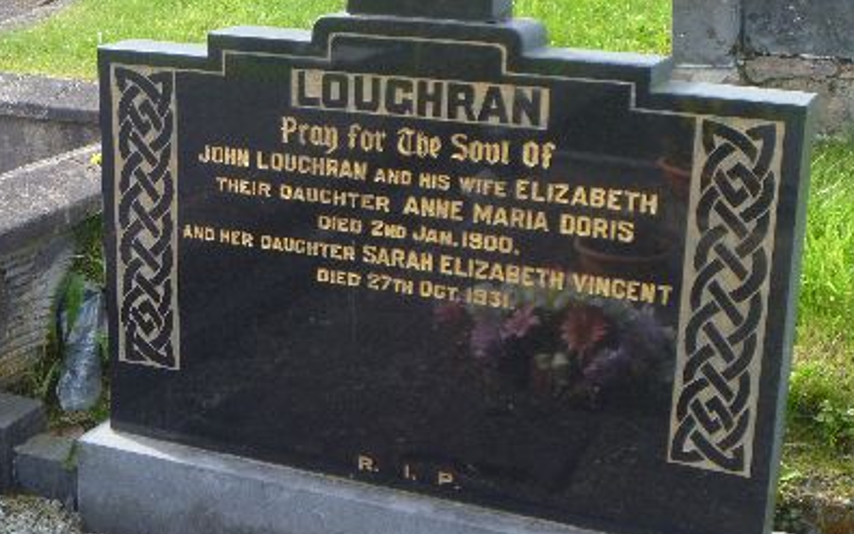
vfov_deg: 21.3
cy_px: 246
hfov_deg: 33.4
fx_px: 1420
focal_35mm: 61
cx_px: 337
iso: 80
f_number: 3.5
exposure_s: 1/125
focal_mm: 6.3
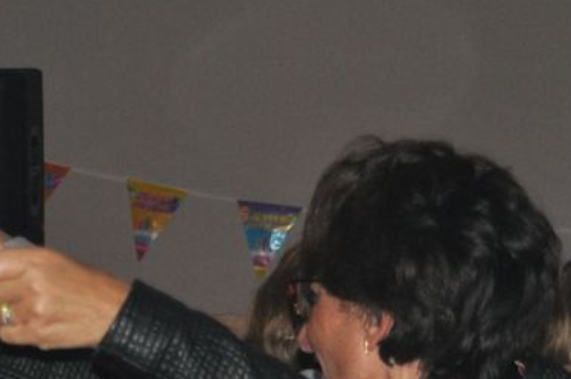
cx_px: -93
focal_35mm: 205
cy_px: 568
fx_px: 3247
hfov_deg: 9.9
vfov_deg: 6.6
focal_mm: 40
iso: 800
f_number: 4.8
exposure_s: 1/60
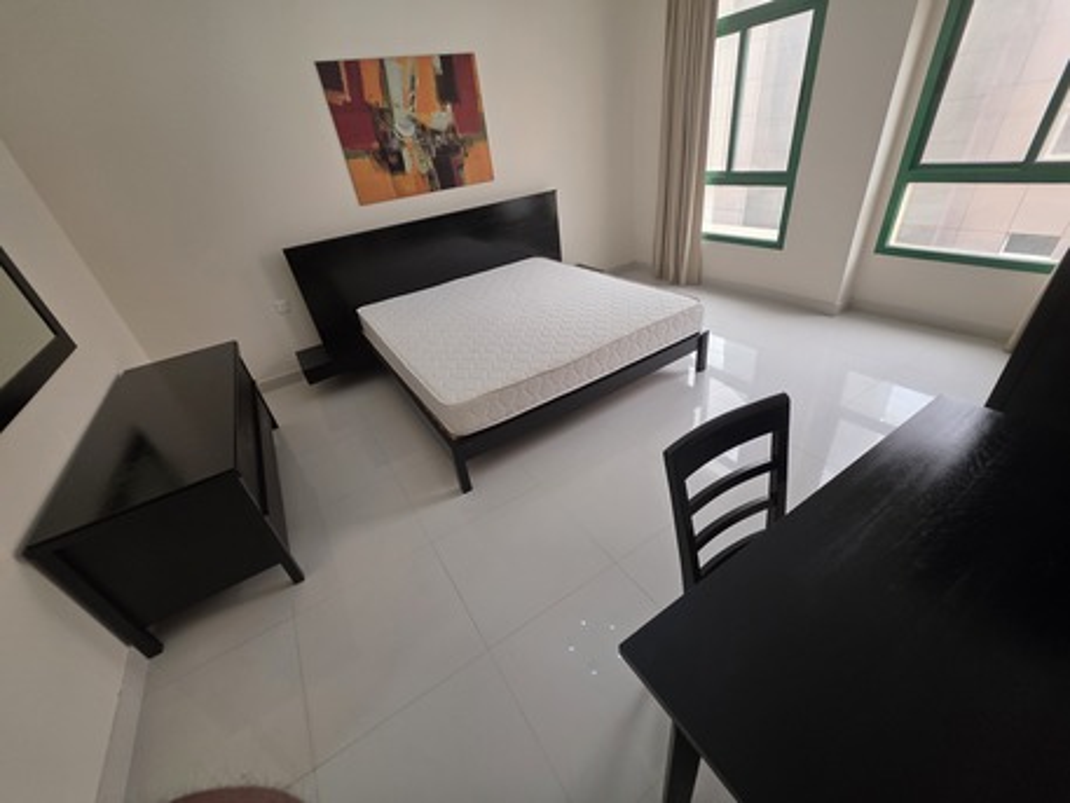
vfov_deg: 89.9
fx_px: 402
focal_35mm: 13
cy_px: 402
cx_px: 535
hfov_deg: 106.2
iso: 80
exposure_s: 1/100
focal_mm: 2.2
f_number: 1.9
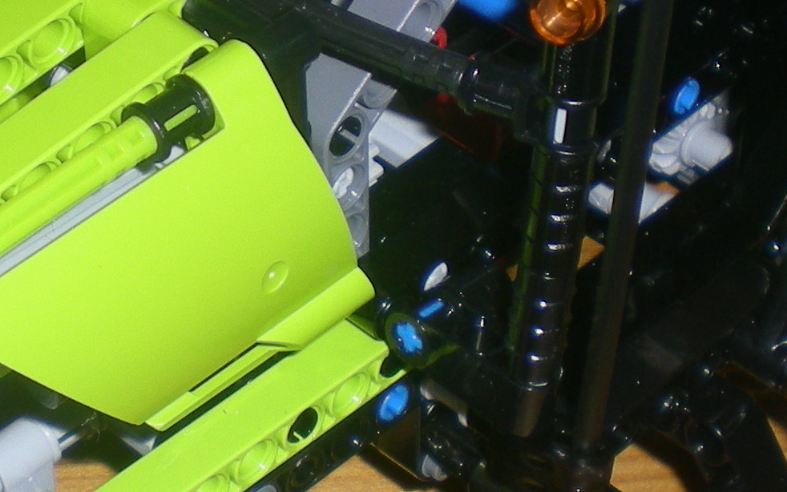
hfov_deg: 16.5
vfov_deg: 10.4
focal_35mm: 126
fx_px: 2703
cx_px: 177
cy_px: 197
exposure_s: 1/60
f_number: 3.1
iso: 50
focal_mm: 6.3
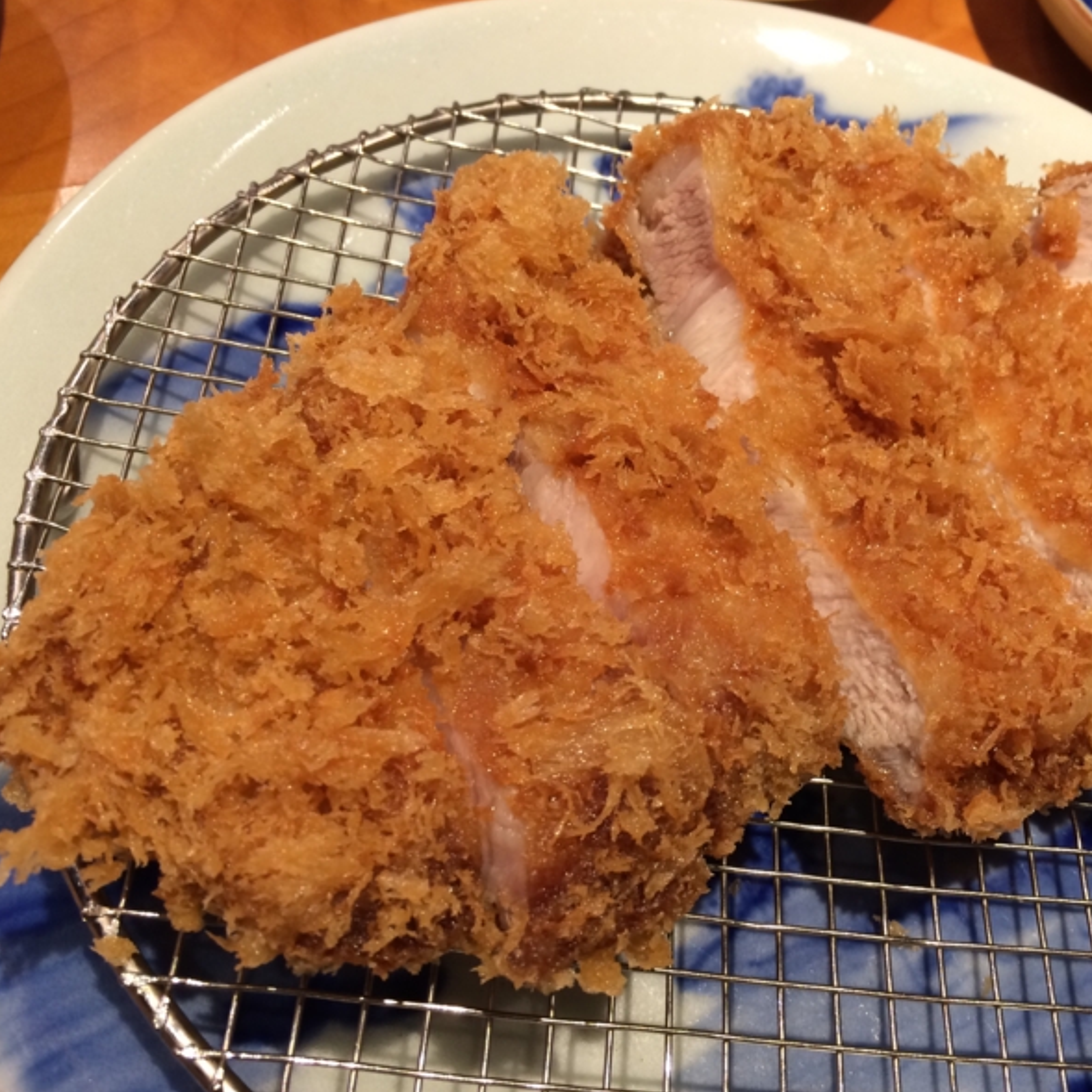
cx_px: 710
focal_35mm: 36
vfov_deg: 46.0
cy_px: 540
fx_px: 1285
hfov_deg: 45.5
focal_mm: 4.12
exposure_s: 1/30
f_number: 2.2
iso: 100
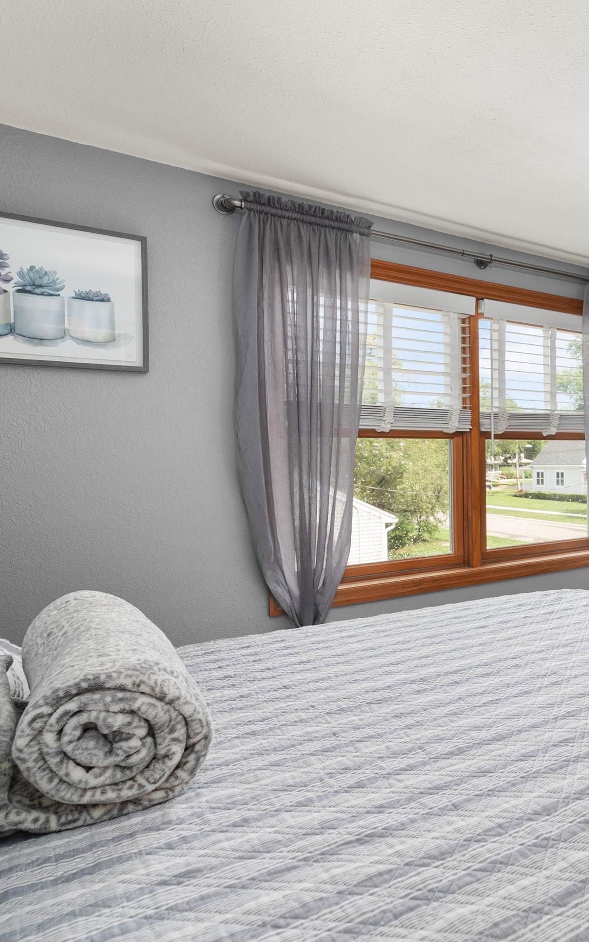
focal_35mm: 25
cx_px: 610
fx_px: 642
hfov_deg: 41.7
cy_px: 477
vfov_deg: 72.5
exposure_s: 1/1.25
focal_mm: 16
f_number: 7.1
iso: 500
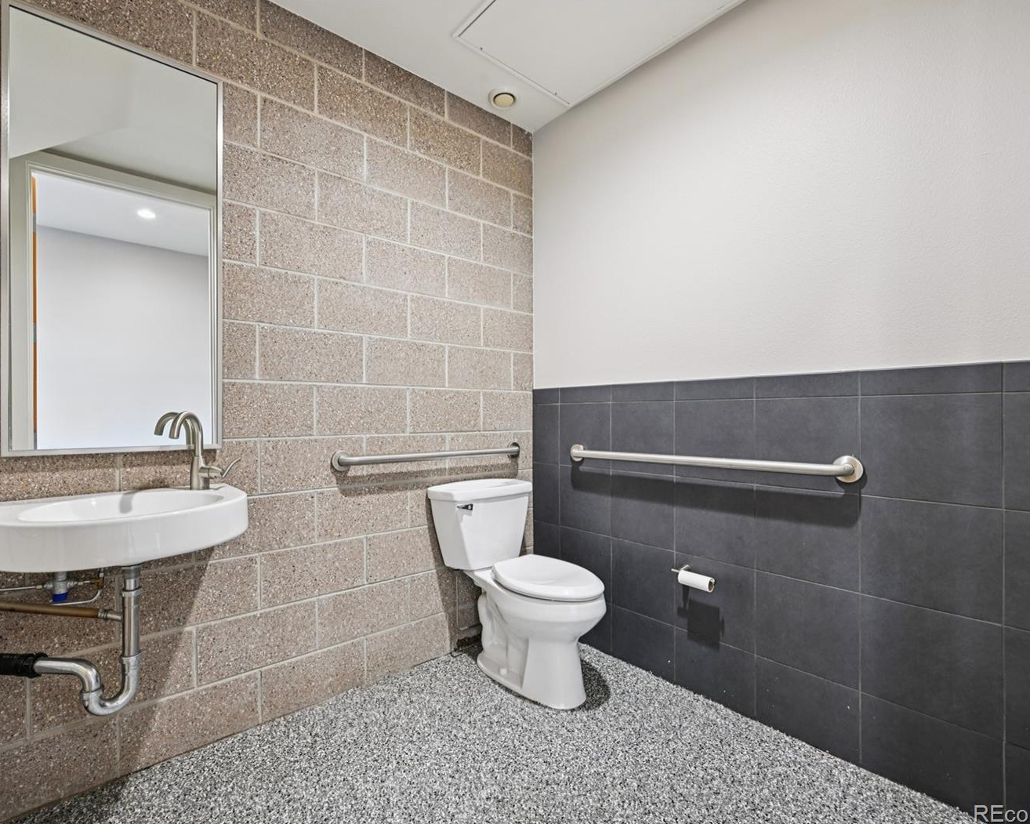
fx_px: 488
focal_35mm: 16
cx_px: 473
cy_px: 412
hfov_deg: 92.9
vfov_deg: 80.4
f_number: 10
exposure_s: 1/2
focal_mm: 14
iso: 400
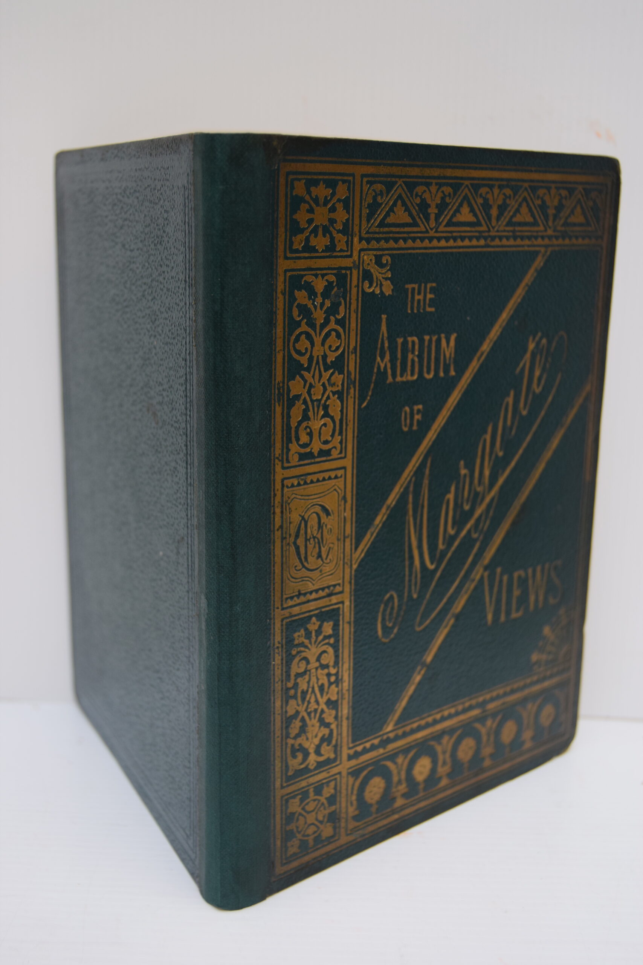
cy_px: 482
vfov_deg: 43.6
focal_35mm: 45
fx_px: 1205
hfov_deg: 29.9
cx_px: 322
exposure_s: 1/60
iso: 500
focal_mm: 30
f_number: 4.2
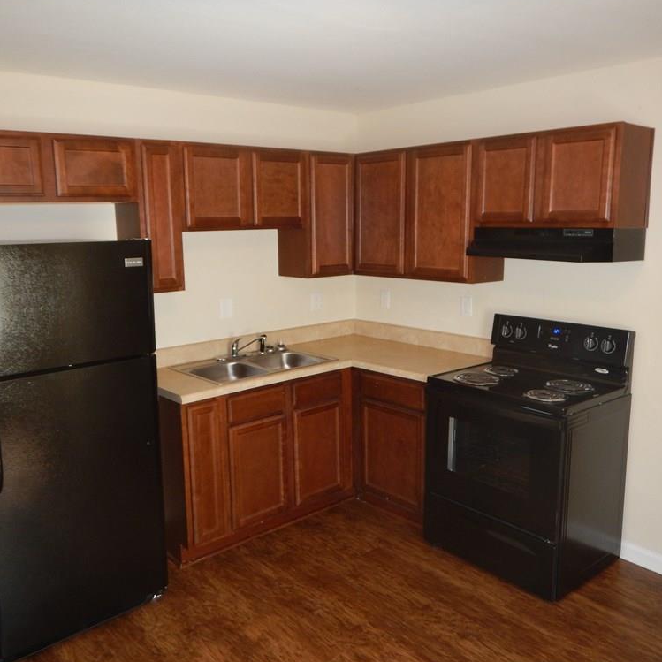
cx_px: 323
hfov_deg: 55.6
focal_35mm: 29
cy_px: 331
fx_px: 627
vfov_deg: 55.6
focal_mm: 4.3
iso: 200
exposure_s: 1/30
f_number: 2.8
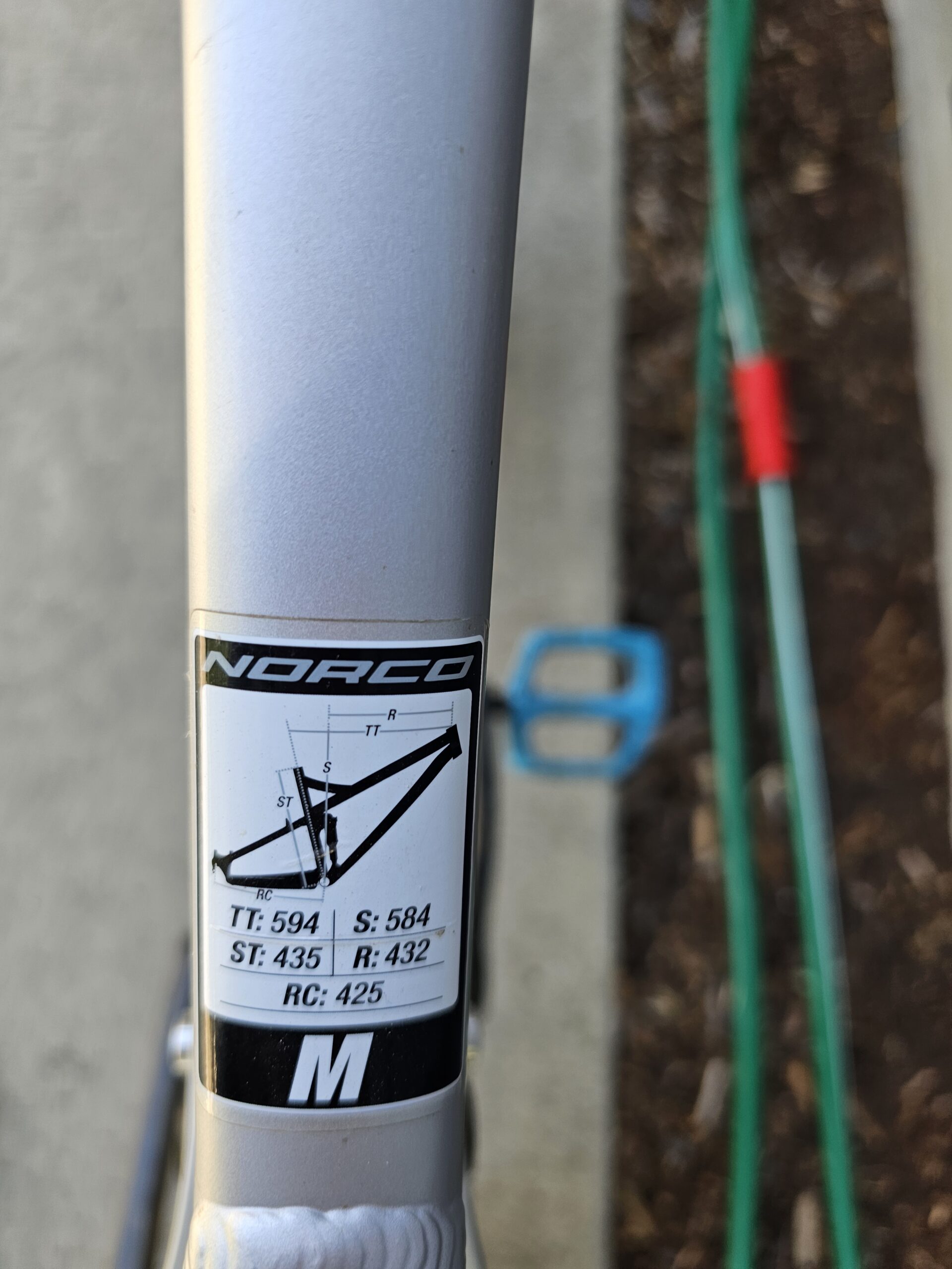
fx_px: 843
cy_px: 634
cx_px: 476
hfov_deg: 58.9
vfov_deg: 73.9
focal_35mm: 23
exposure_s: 1/120
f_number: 1.7
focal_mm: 6.3
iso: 32
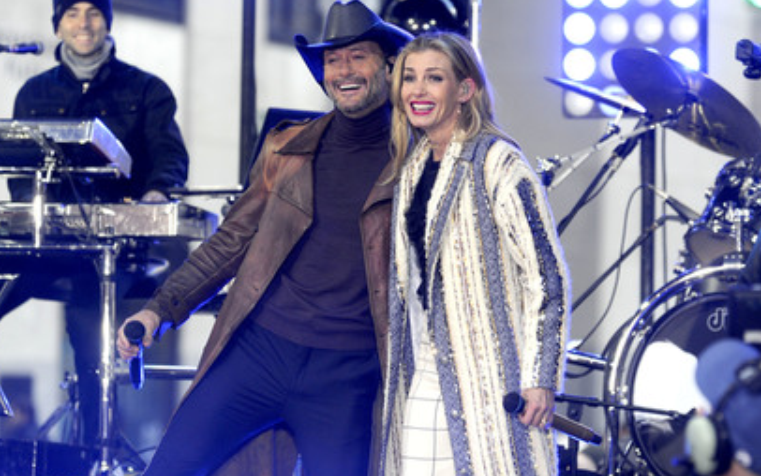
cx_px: 395
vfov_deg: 5.8
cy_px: 255
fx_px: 4688
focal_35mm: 226
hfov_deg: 9.3
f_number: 5
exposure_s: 1/500
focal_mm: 200
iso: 1250
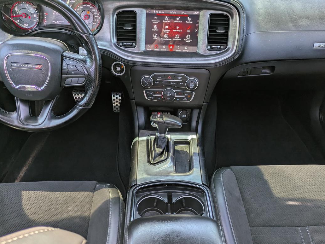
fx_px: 291
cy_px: 111
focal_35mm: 31
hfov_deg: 58.3
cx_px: 165
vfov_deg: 45.4
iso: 40
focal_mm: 5.43
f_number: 1.89
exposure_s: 1/50
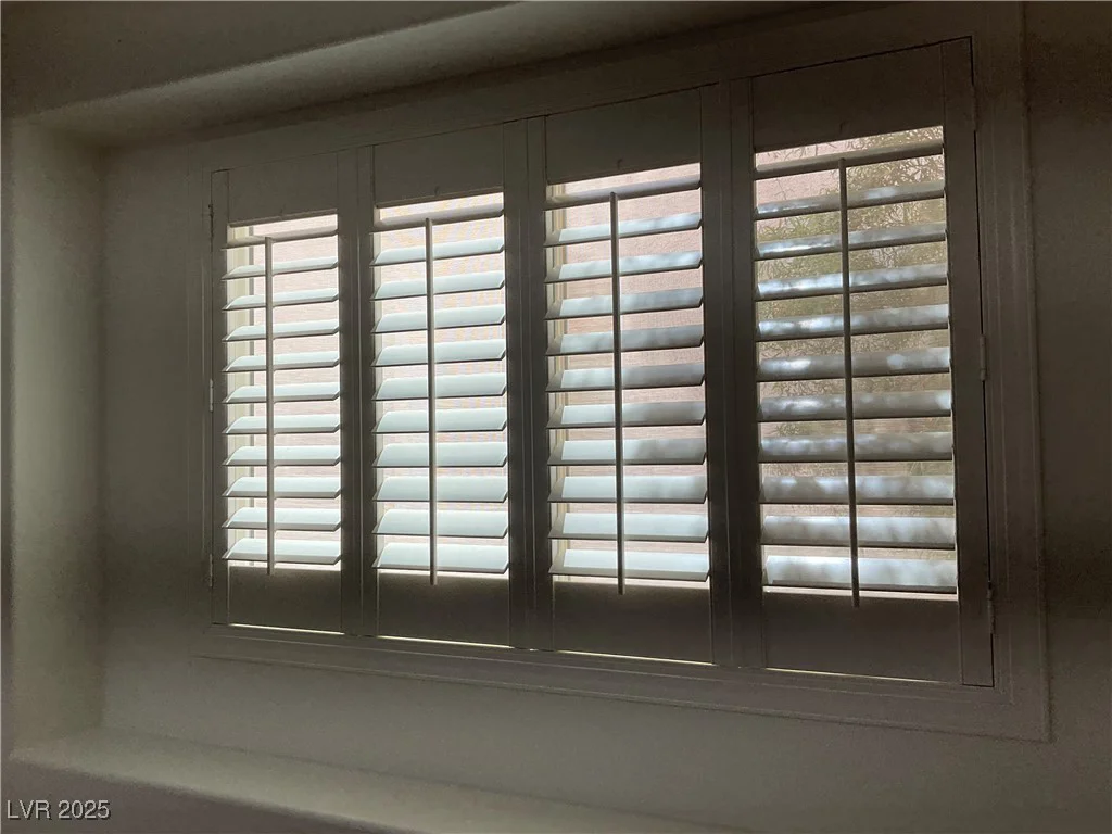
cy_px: 417
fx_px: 932
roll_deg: +0.4
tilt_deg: +1.3
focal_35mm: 29
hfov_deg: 61.7
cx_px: 556
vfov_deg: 48.2
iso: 16
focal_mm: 3
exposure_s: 1/199
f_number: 1.8
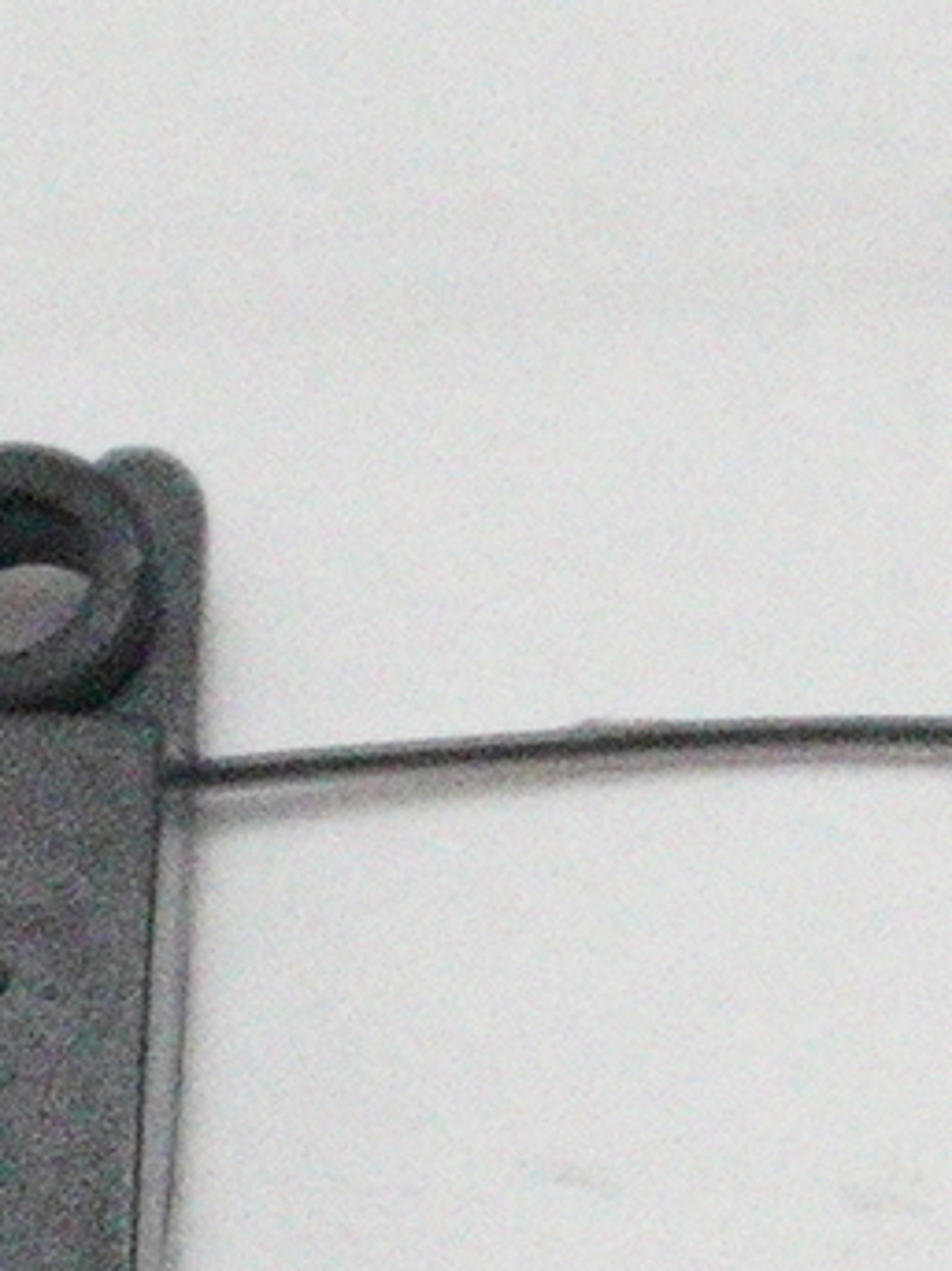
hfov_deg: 4.8
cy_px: 1542
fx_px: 11173
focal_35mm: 304
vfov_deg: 6.5
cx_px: 1948
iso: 12800
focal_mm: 29
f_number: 5.6
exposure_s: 1/200
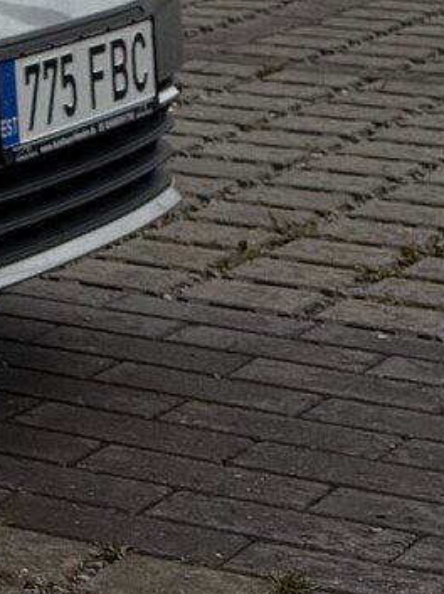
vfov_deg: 10.5
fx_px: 3033
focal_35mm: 177
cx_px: -1075
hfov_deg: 7.1
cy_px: -491
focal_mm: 6.76
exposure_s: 1/10309
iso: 80
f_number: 1.78
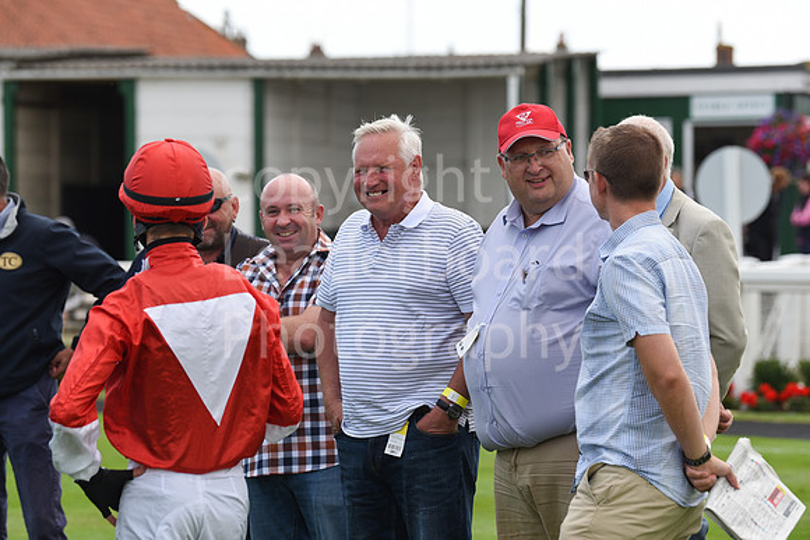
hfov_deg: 14.2
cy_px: 270
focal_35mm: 145
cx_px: 405
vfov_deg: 9.5
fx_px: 3263
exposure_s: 1/2000
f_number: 4.5
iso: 400
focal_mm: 145
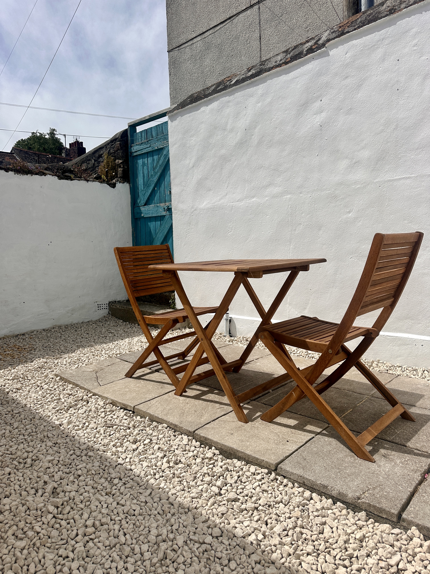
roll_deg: +0.9
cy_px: 287
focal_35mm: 24
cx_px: 215
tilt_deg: -4.5
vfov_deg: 71.6
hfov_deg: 56.8
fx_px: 398
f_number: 1.78
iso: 80
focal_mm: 6.86
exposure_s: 1/9709
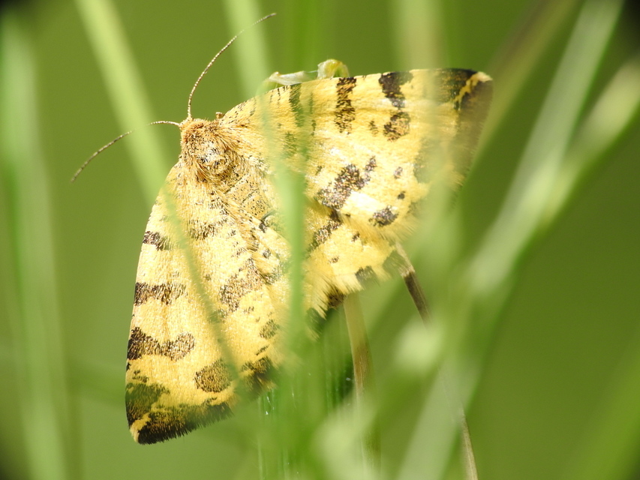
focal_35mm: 135
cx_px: 320
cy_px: 240
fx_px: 2496
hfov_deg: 14.6
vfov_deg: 11.0
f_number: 5
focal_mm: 24.2
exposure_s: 1/320
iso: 100
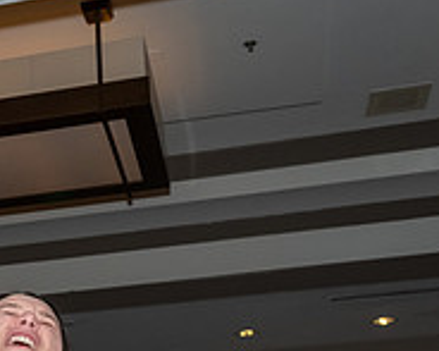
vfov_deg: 16.7
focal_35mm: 88
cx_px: -94
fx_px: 1143
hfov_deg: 20.3
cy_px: 430
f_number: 7.1
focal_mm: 17
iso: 500
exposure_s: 1/250
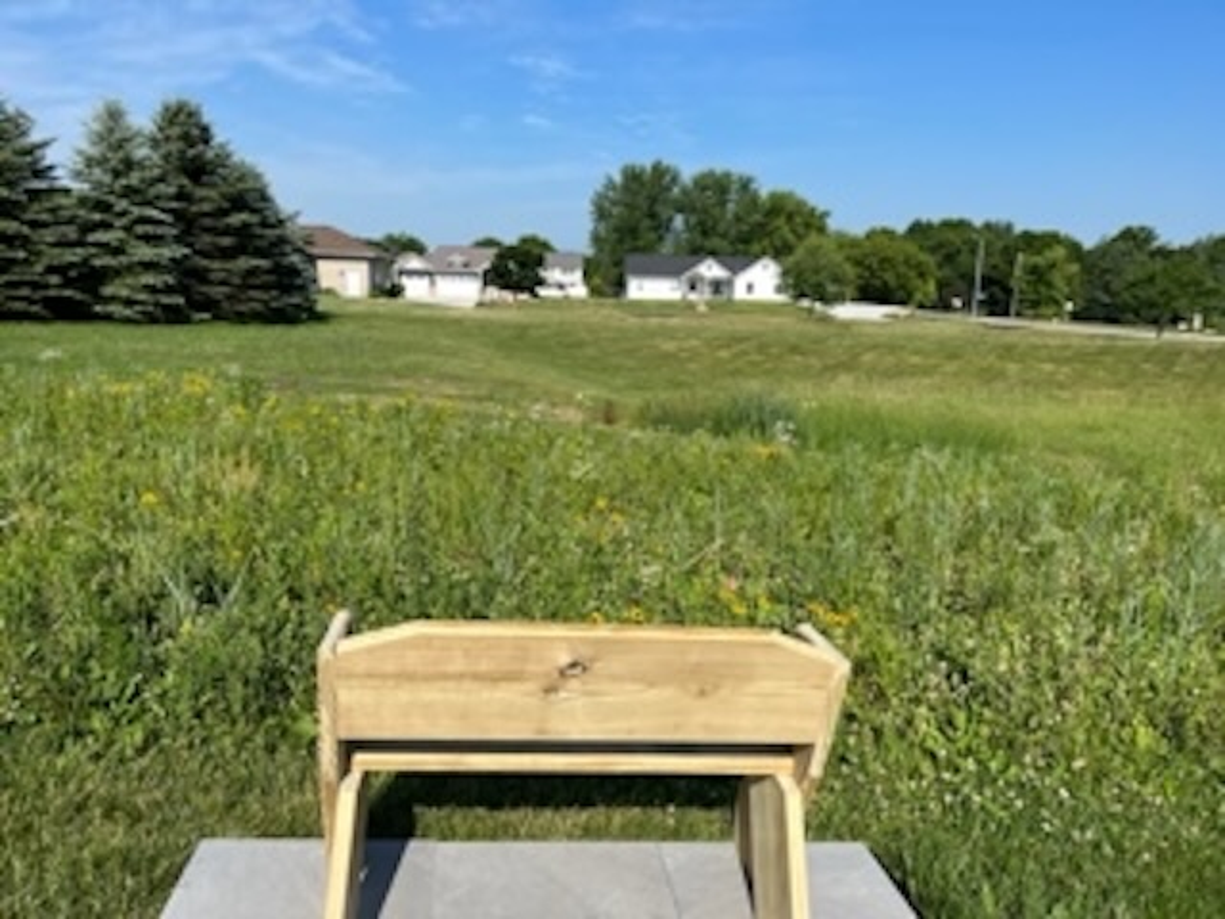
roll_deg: -1.6
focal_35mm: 26
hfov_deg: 67.3
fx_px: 920
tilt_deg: -11.7
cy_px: 460
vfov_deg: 53.1
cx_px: 612
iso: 50
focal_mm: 5.1
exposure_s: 1/3623
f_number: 1.6
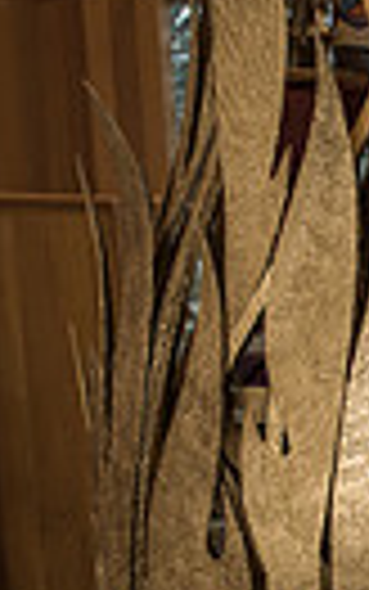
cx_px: 558
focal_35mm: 84
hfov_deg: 14.5
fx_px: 1350
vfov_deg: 24.0
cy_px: 518
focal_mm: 24
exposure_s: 1/200
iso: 800
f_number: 4
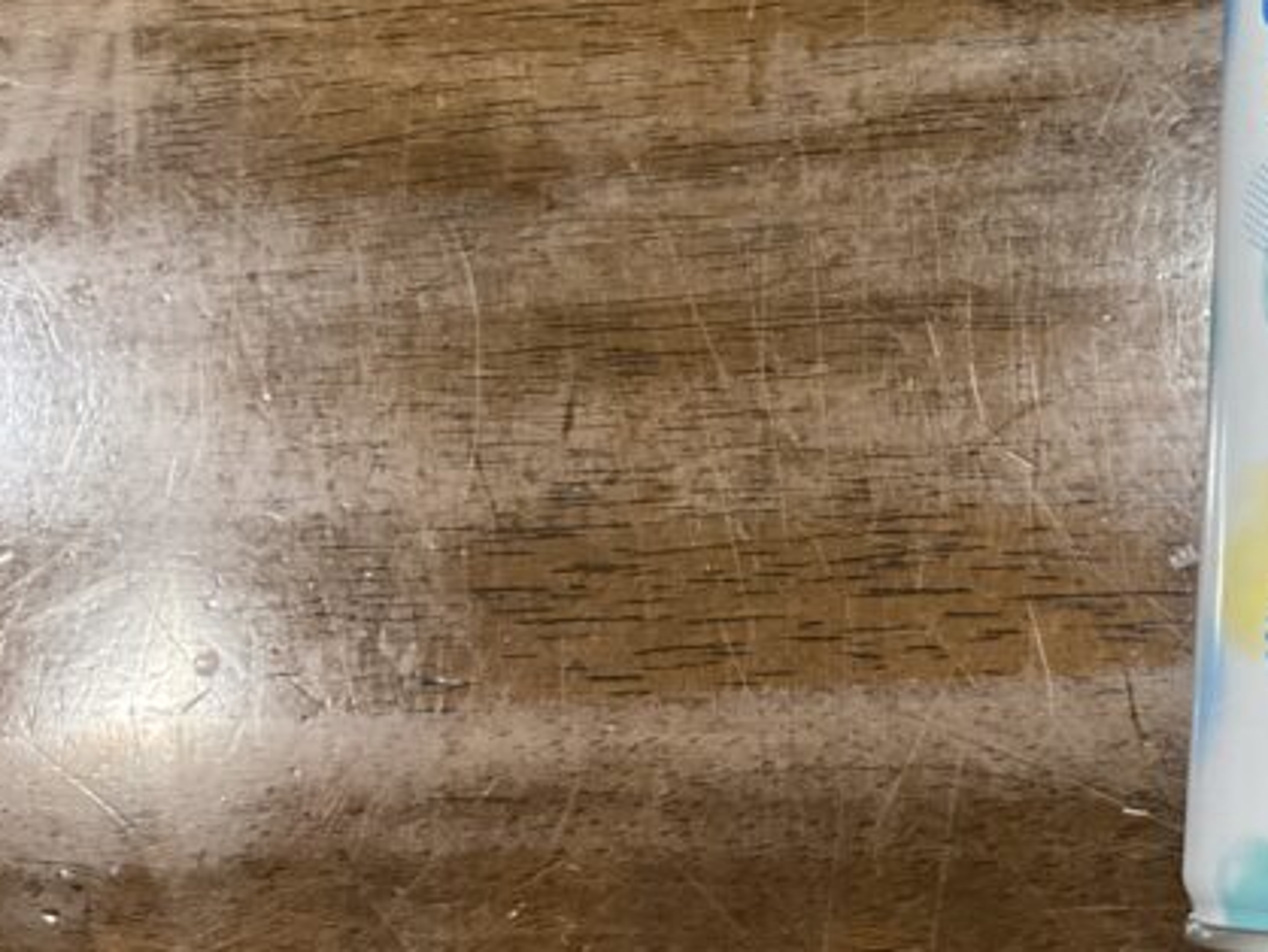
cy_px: 182
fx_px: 2602
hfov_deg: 24.7
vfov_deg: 20.5
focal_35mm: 71
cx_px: 1532
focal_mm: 3
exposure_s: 1/50
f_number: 1.8
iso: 125
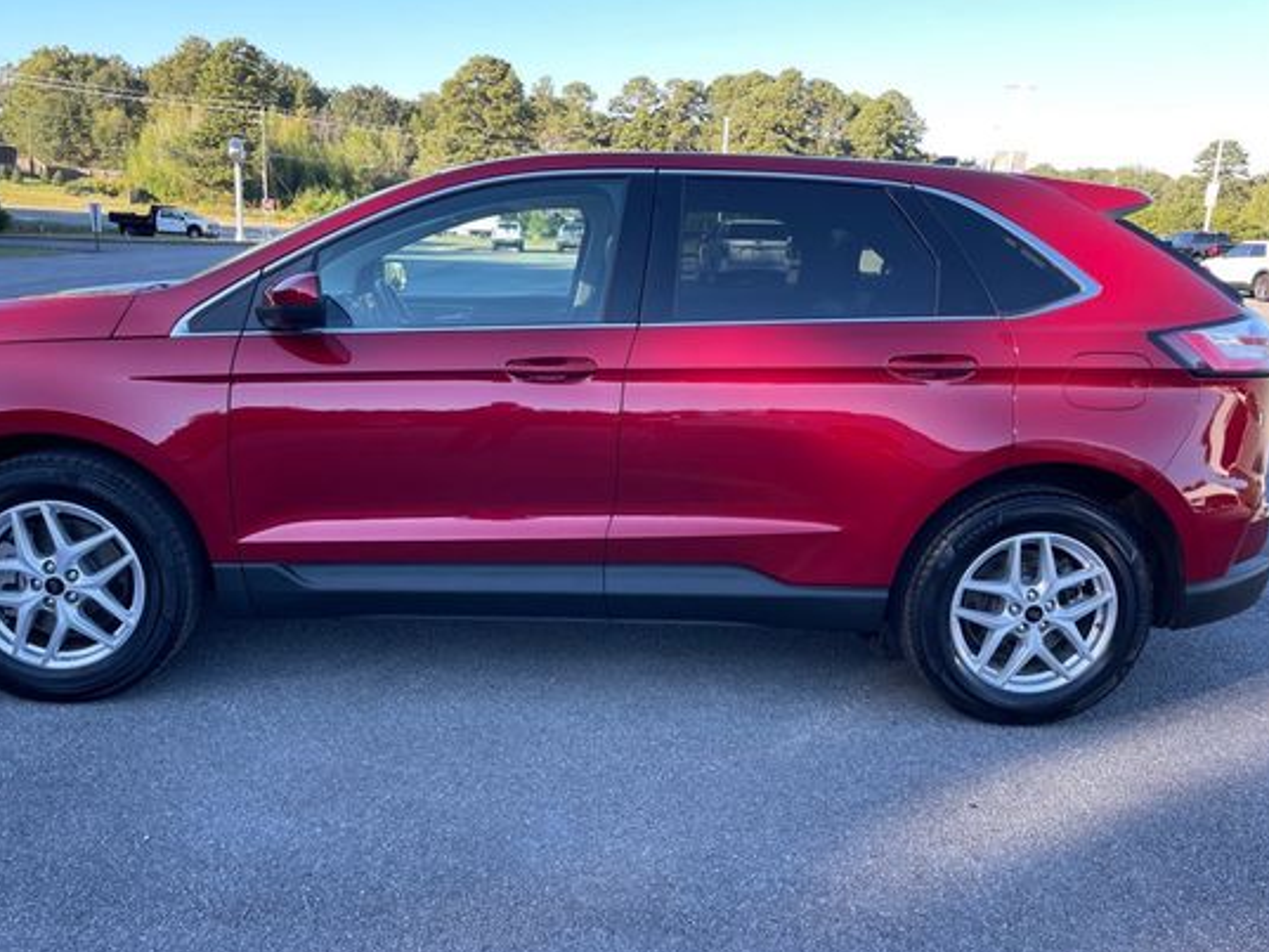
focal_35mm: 31
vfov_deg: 45.4
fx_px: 1137
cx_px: 548
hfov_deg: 58.1
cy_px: 496
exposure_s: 1/274
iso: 32
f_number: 1.6
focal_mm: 4.2
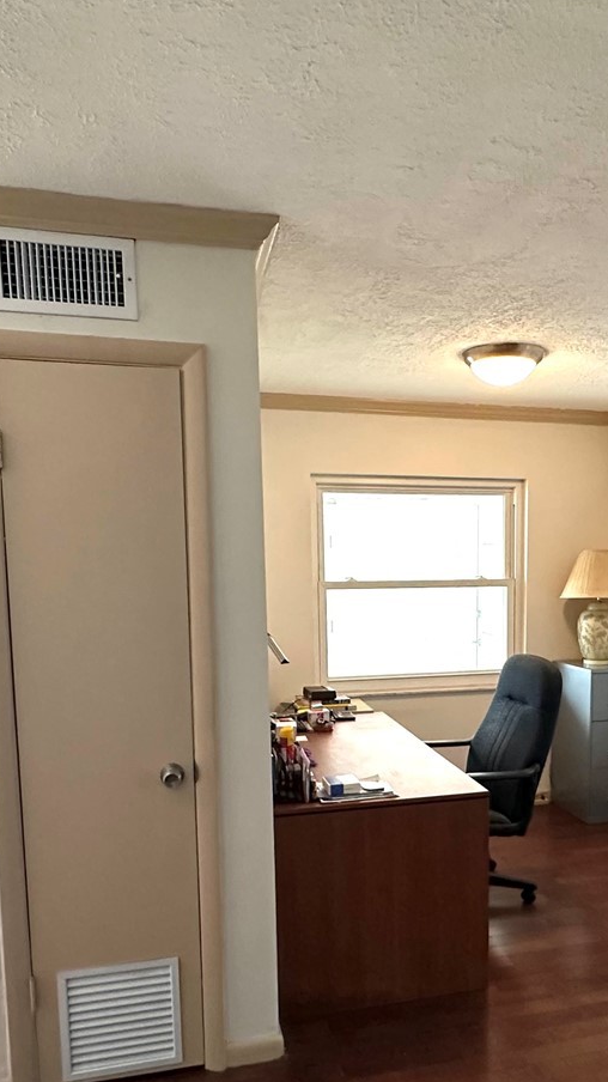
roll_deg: +0.5
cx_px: 387
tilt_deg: -6.2
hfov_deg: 42.5
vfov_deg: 69.1
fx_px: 774
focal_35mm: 27
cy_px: 654
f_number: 2.2
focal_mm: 2.22
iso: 320
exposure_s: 1/66
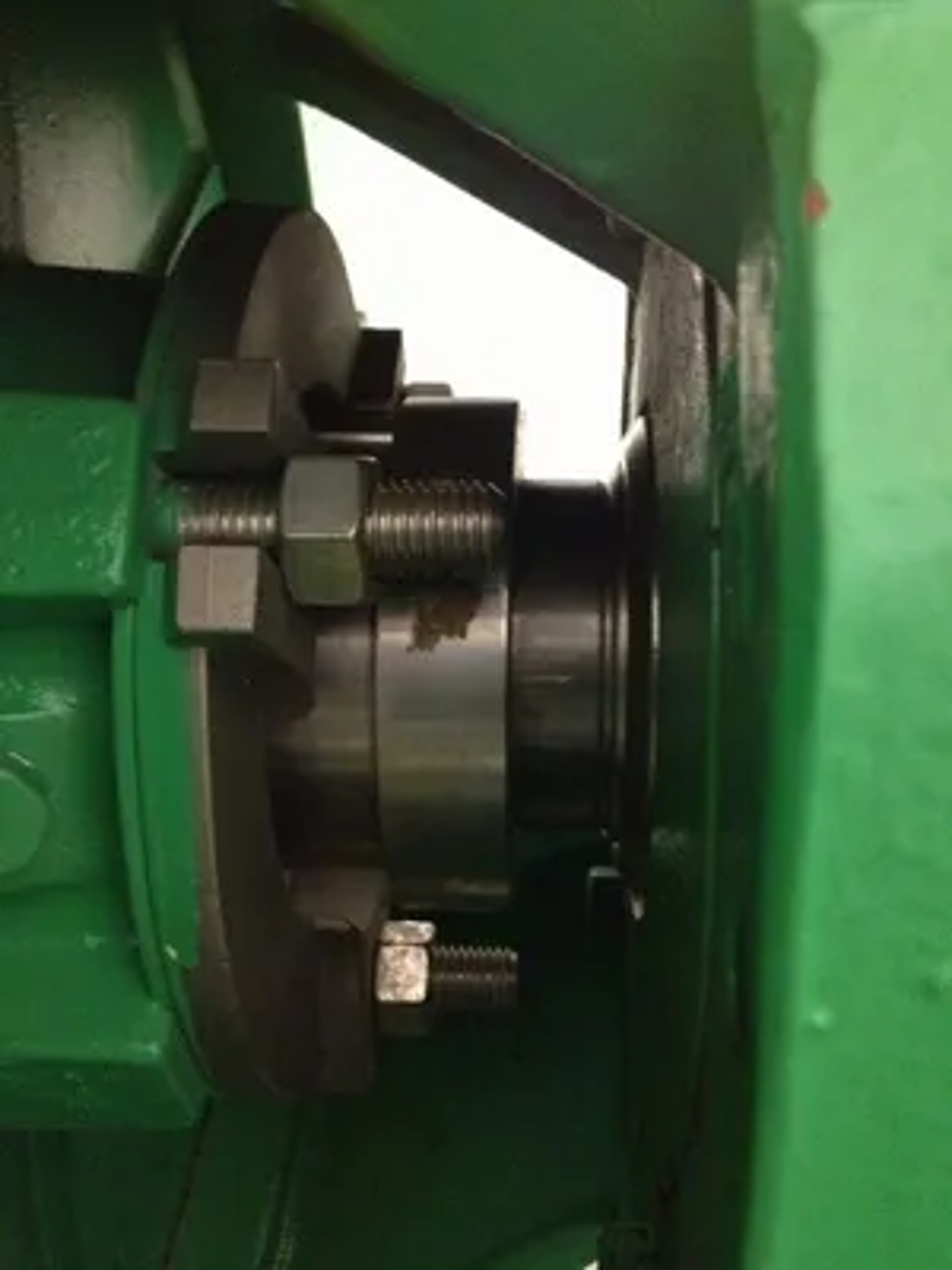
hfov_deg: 40.7
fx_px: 1283
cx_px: 476
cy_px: 635
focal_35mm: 35
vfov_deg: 52.6
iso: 800
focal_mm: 4.28
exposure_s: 1/15
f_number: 2.4
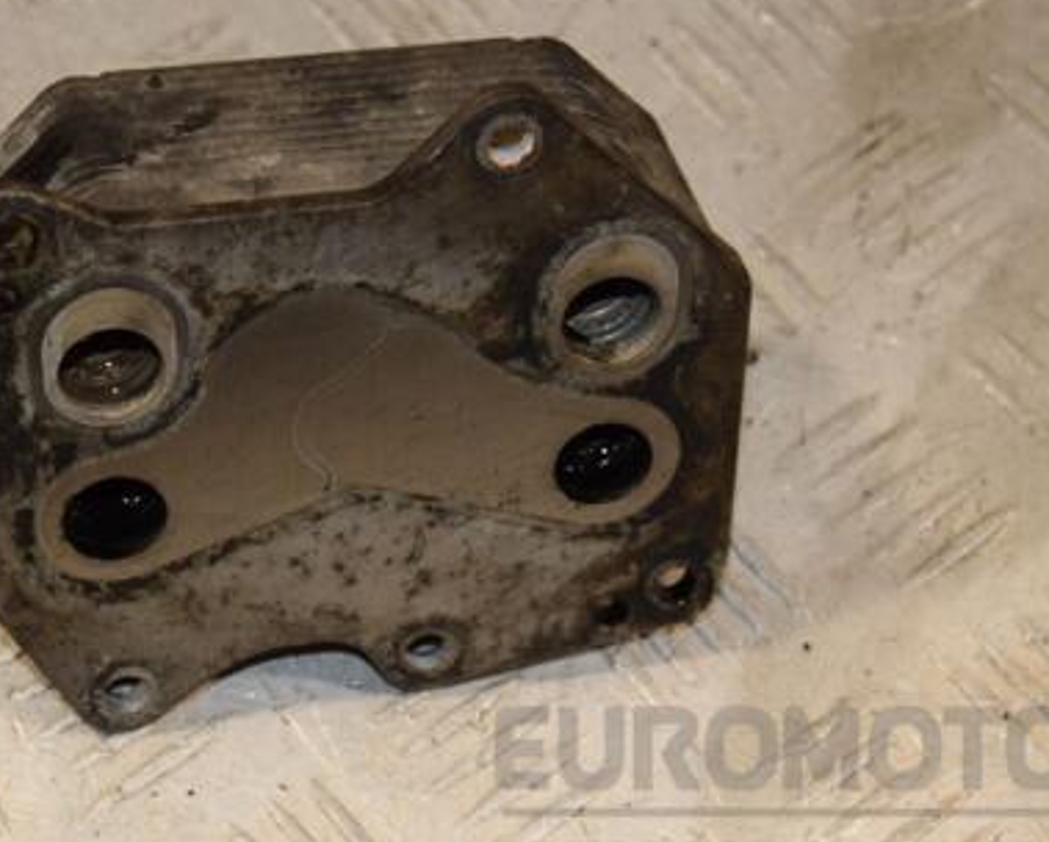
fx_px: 4289
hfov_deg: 13.9
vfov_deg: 11.2
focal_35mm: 138
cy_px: 379
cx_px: 443
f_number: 7.1
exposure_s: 1/200
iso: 800
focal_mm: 62
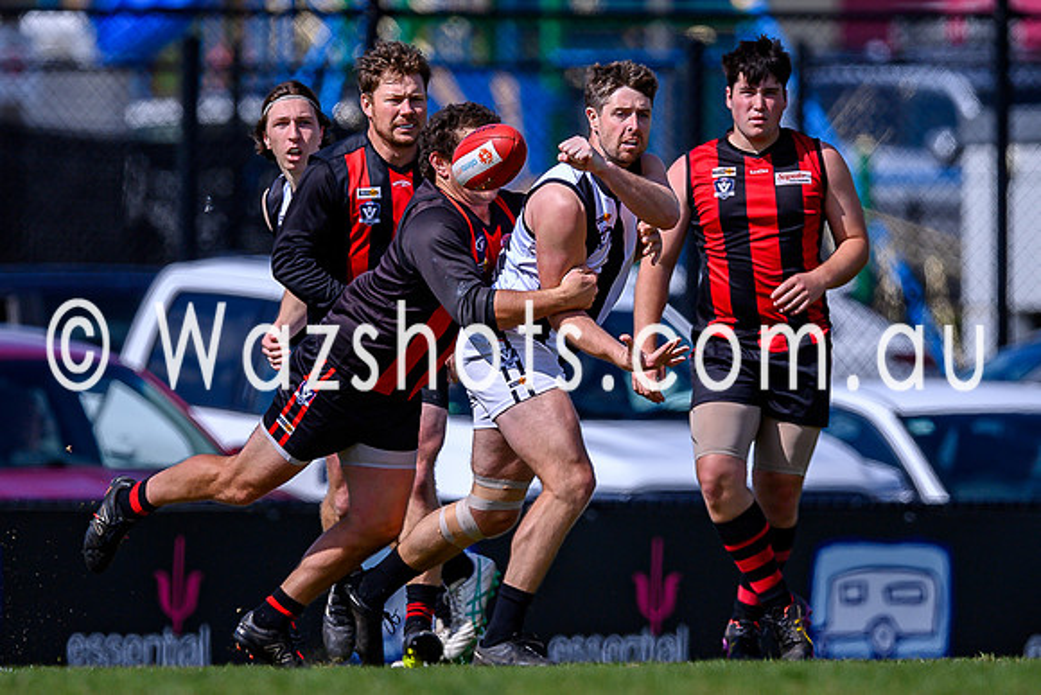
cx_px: 530
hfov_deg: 2.1
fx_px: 29006
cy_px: 286
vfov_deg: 1.4
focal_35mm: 1003
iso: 180
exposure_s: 1/2500
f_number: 4
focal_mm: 500
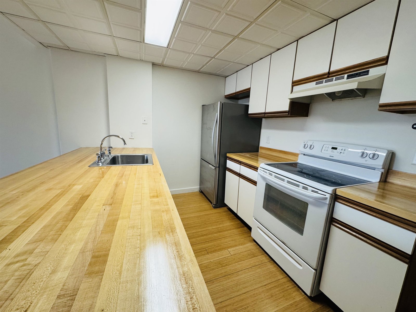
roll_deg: -3.7
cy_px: 156
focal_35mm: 14
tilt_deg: -10.4
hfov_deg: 102.1
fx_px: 168
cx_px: 208
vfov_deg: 85.7
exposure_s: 1/120
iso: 250
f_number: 2.2
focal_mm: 2.22
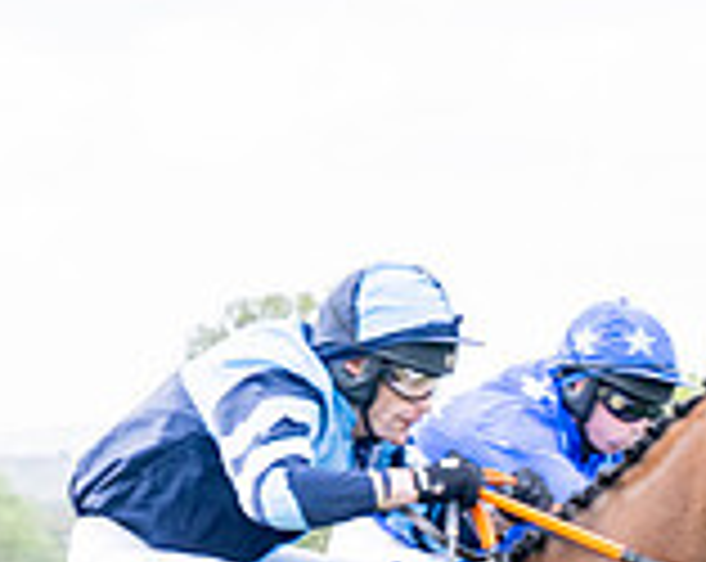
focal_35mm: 360
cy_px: 742
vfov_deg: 4.3
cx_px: -456
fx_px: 7508
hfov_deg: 5.3
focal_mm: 70
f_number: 4
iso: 400
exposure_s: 1/1000
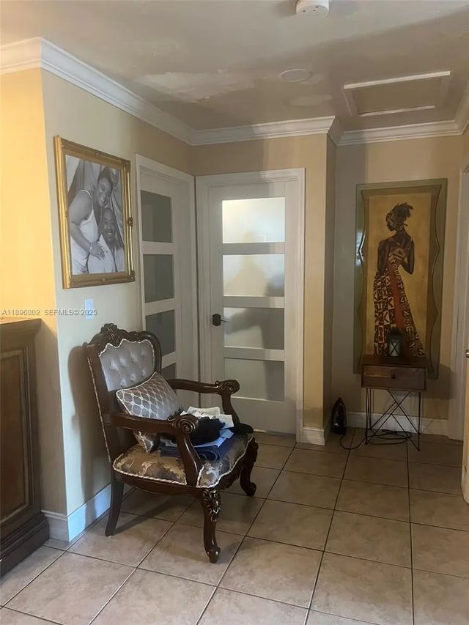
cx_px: 234
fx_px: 470
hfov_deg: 53.1
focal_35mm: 26
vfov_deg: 67.3
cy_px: 312
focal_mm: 5.7
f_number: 1.5
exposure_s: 1/40
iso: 400
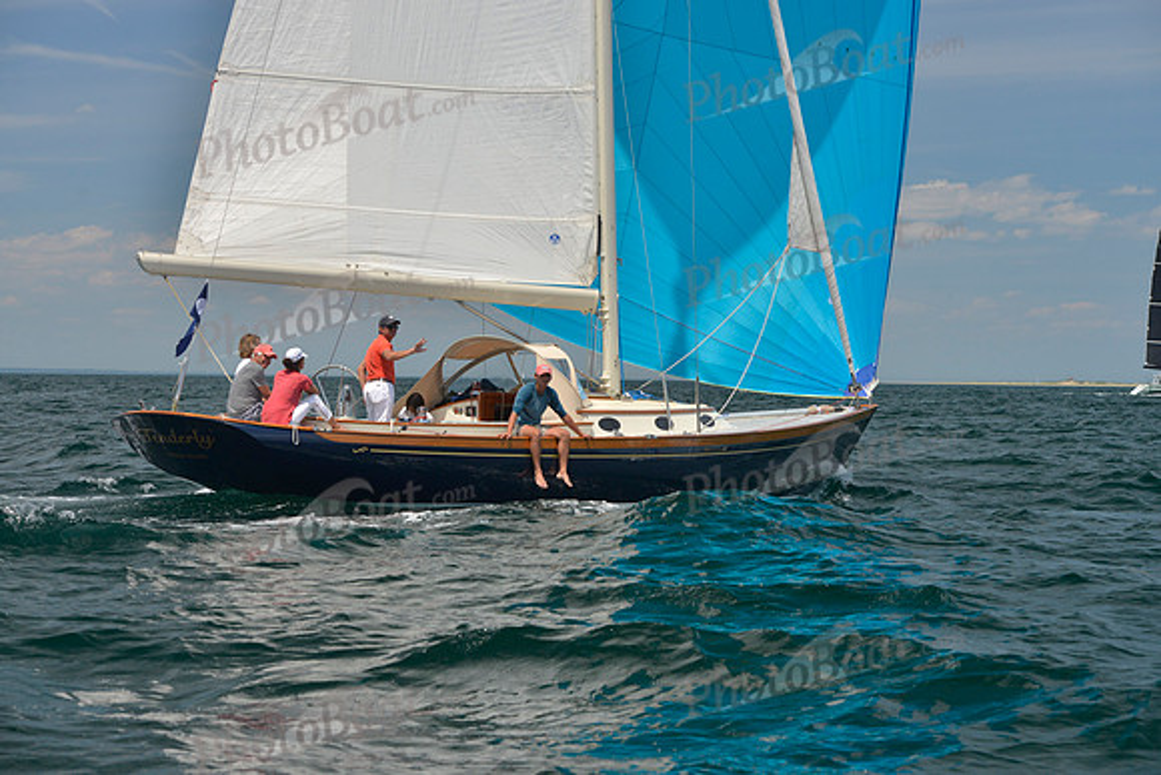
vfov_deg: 19.5
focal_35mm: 70
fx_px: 2258
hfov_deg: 28.8
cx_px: 580
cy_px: 388
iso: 400
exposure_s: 1/800
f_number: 7.1
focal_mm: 70
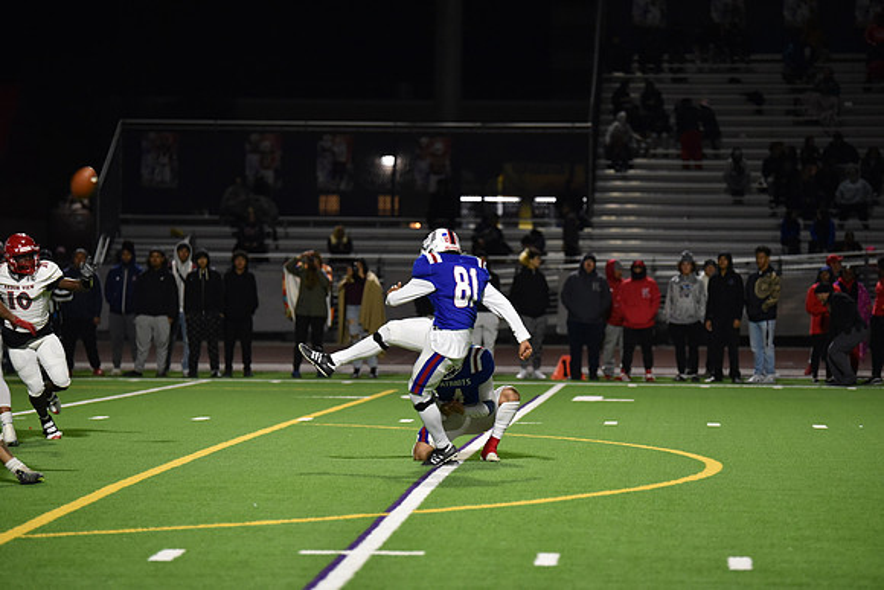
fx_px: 4175
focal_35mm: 170
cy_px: 295
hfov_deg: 12.1
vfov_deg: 8.1
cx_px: 442
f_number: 2.8
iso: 3600
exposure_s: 1/640
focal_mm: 170
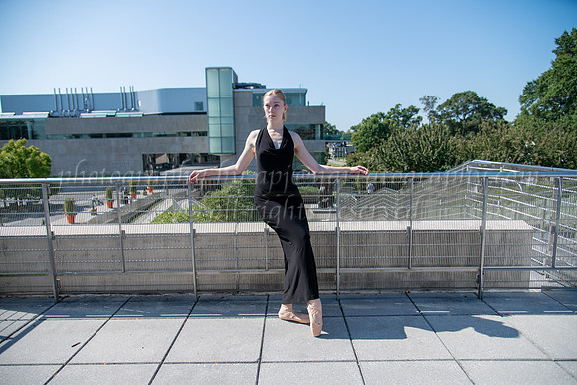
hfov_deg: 73.7
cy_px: 192
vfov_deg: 53.2
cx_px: 288
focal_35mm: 24
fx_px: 385
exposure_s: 1/1600
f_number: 4
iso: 200
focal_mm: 24
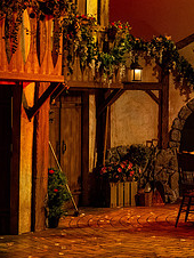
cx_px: 245
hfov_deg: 13.0
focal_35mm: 111
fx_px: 828
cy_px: 55
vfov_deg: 17.6
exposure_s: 1/160
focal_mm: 45
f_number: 5.6
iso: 3200
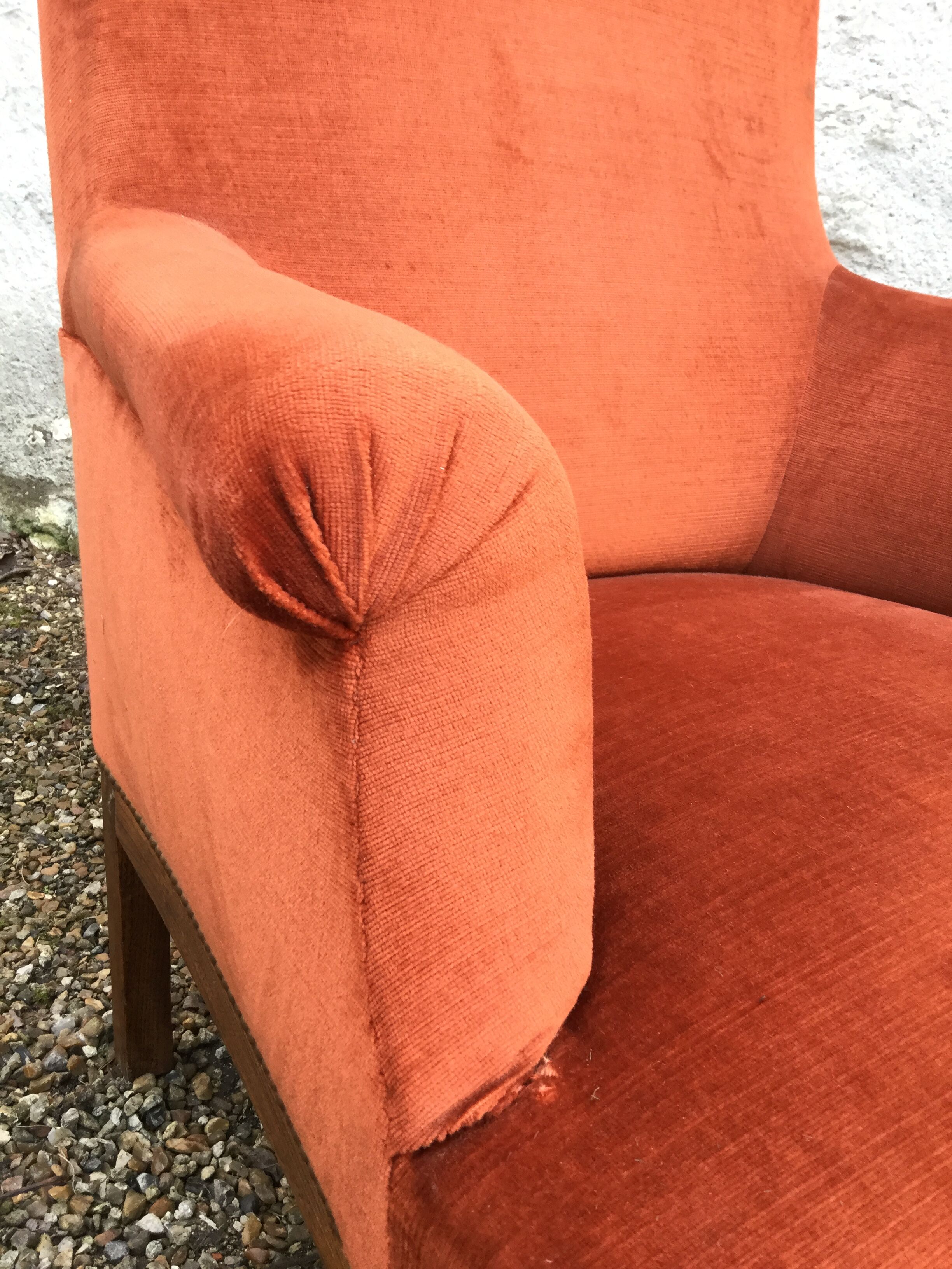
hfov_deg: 45.4
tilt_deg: -20.6
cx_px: 476
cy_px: 634
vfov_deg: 58.4
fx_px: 1137
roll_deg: -0.8
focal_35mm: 31
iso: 64
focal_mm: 3.3
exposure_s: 1/33
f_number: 2.4
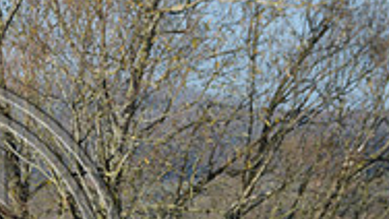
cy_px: 254
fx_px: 6327
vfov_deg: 2.0
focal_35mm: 613
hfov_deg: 3.5
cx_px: -108
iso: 1000
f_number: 8
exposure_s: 1/1250
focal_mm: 190
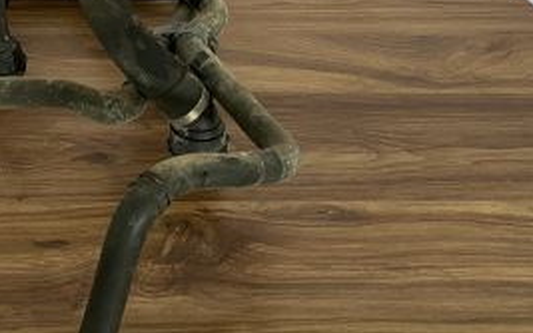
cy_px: -14
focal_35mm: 66
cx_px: 60
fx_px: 959
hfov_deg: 29.8
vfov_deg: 19.1
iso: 125
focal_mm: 4.25
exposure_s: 1/77
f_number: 1.8
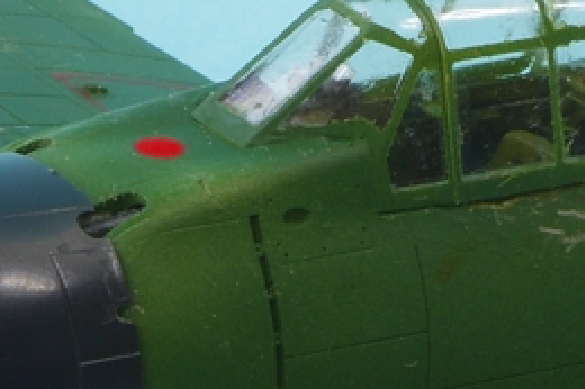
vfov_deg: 2.2
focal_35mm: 627
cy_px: 414
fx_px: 10182
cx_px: 693
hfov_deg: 3.3
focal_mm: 68
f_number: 29
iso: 100
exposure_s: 4
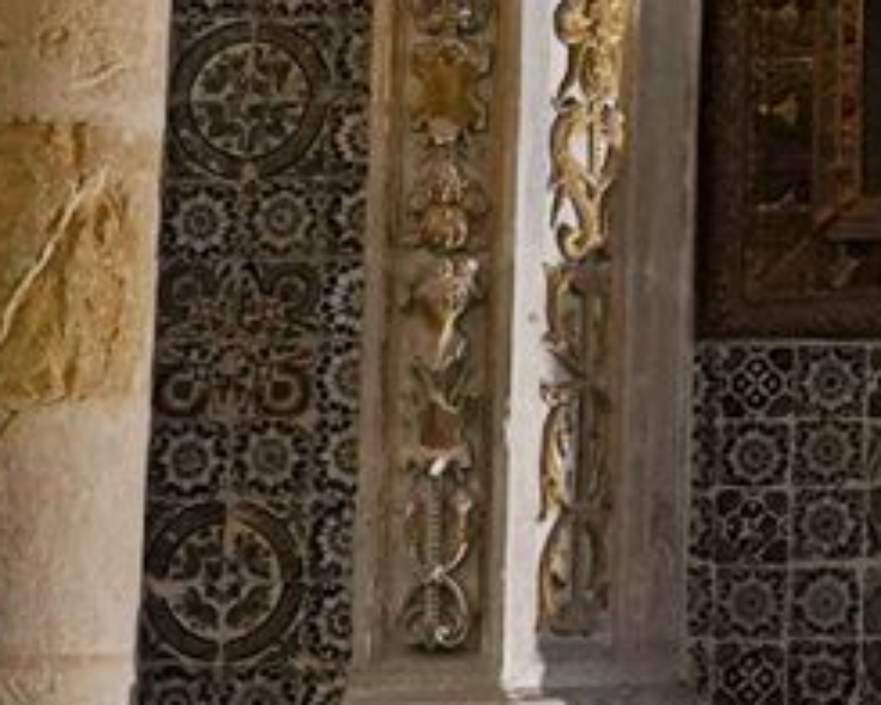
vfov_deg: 8.2
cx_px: 1704
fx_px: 4798
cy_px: -381
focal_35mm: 184
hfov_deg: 9.8
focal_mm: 24
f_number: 2.8
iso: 3200
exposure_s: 1/80
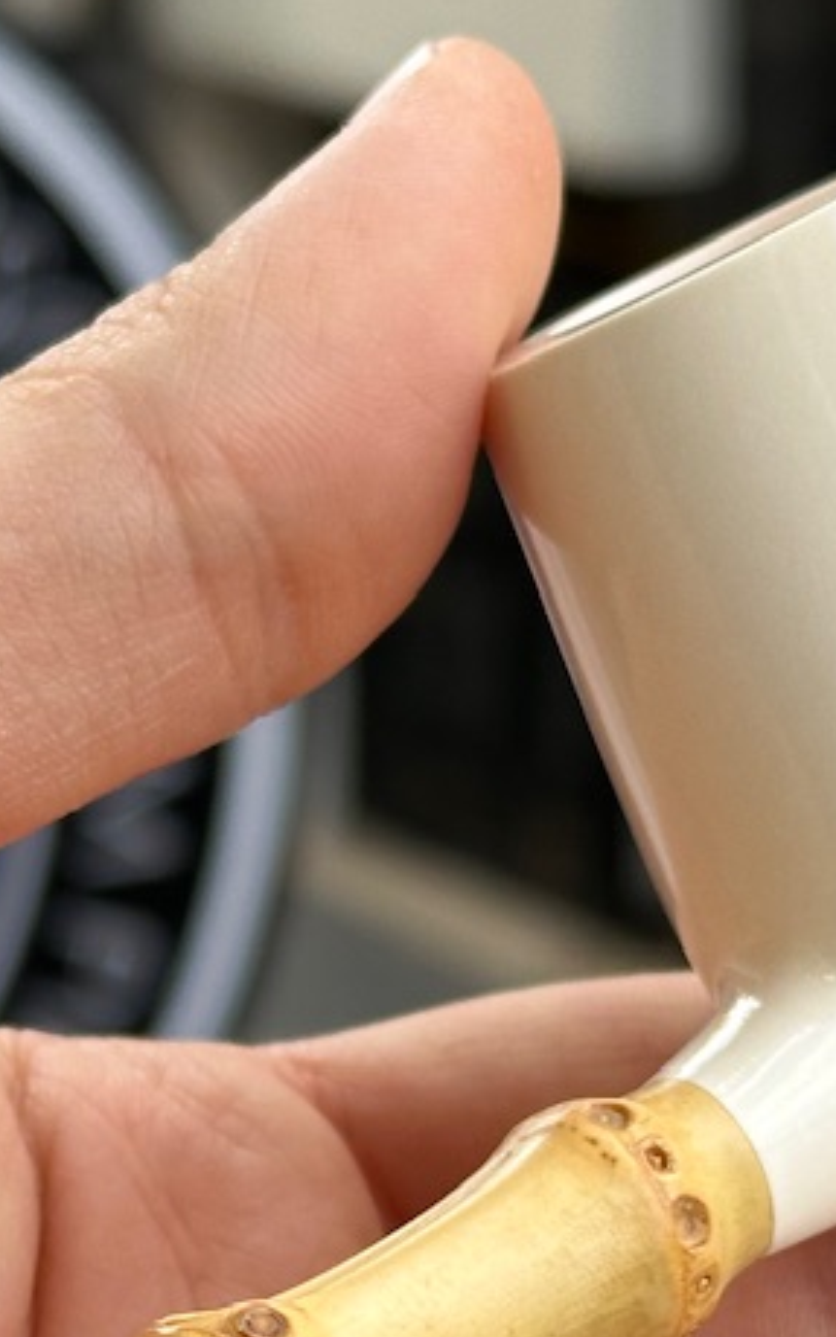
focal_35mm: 142
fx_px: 5175
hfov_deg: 9.2
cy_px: 1057
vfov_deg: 14.6
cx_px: 146
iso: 64
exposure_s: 1/318
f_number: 1.78
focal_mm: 6.86
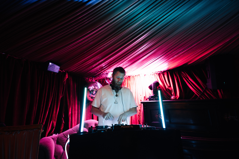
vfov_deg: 53.1
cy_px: 80
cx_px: 120
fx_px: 159
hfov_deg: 73.7
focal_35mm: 24
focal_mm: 24
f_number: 1.4
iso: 1250
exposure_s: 1/60
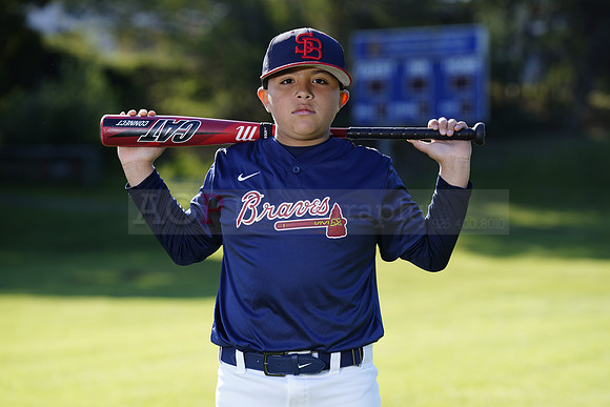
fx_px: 2746
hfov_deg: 12.7
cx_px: 305
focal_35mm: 162
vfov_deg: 8.5
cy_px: 204
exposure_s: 1/250
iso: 100
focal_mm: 162
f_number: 5
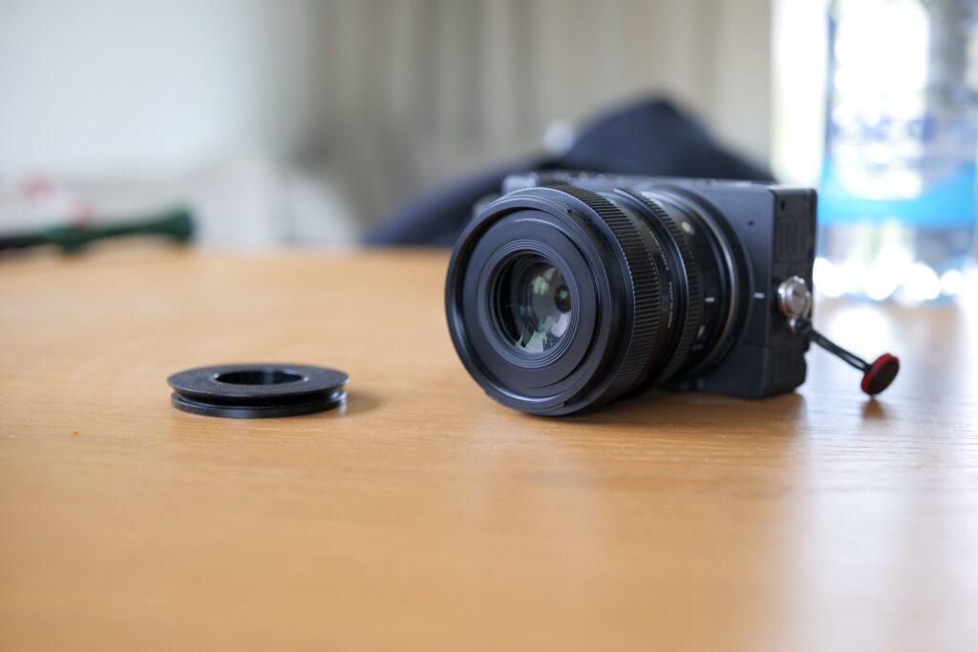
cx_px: 489
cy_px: 326
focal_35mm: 50
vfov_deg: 27.0
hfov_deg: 39.6
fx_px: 1358
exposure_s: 1/60
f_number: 3.5
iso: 800
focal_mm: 50
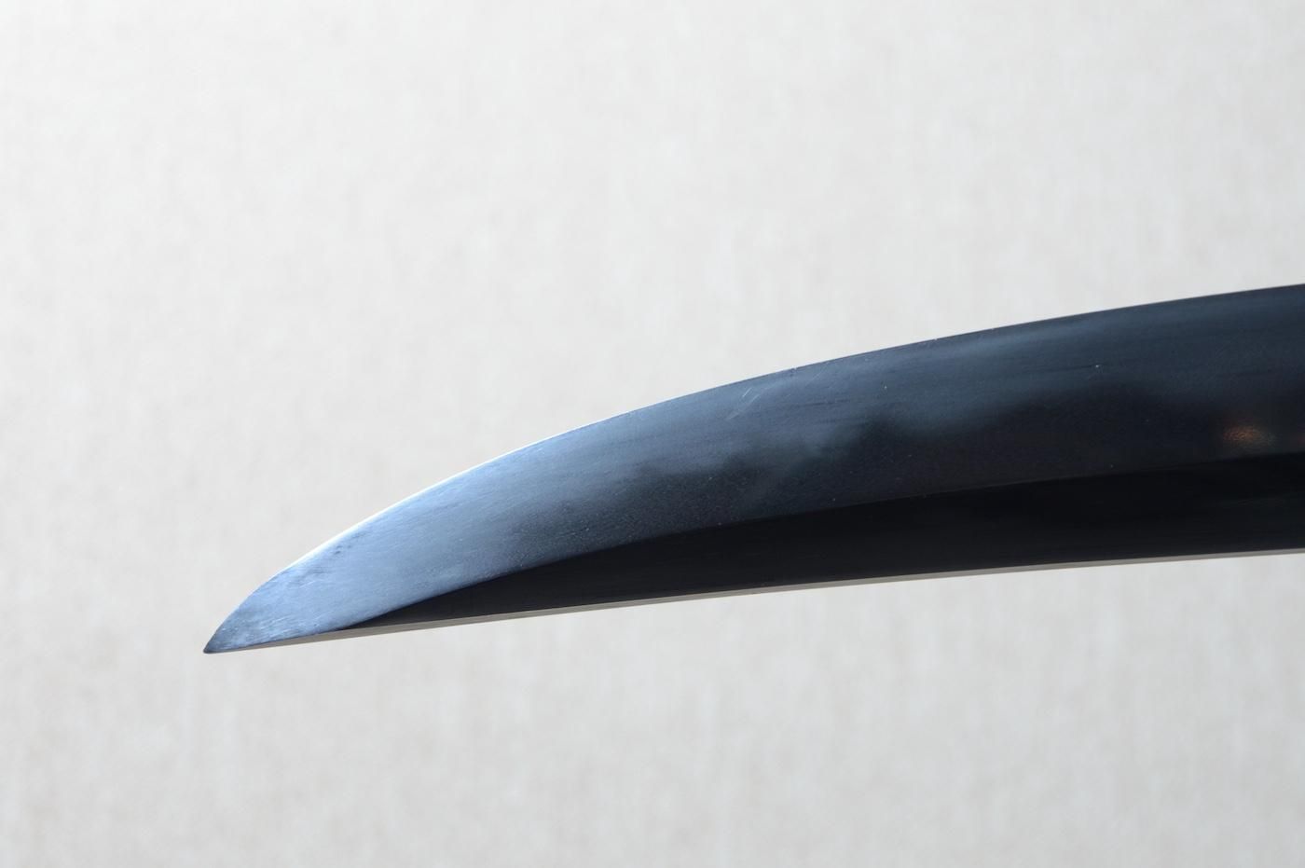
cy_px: 434
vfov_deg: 10.7
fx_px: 4618
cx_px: 652
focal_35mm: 128
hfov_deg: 16.1
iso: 400
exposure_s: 1/2
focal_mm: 85
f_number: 11
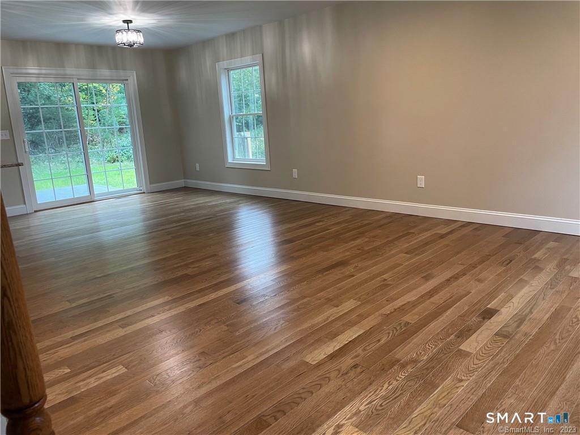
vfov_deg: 53.1
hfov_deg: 67.3
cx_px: 290
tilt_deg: -12.1
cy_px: 218
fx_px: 436
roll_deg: +3.6
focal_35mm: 26
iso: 100
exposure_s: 1/60
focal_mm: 4.2
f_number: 1.6
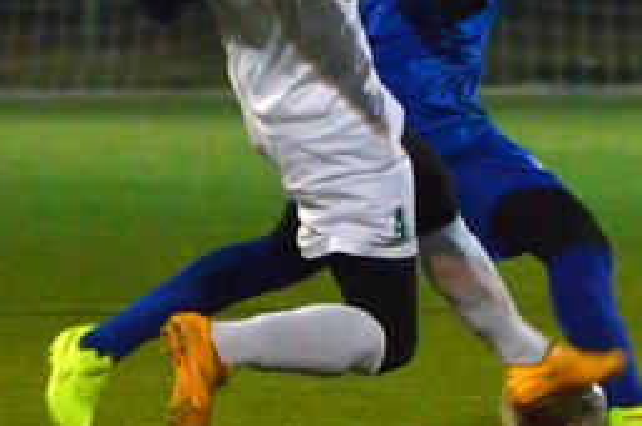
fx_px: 20001
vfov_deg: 1.2
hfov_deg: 1.8
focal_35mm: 1123
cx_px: 321
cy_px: 18
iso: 5000
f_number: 5.6
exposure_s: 1/250
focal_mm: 240
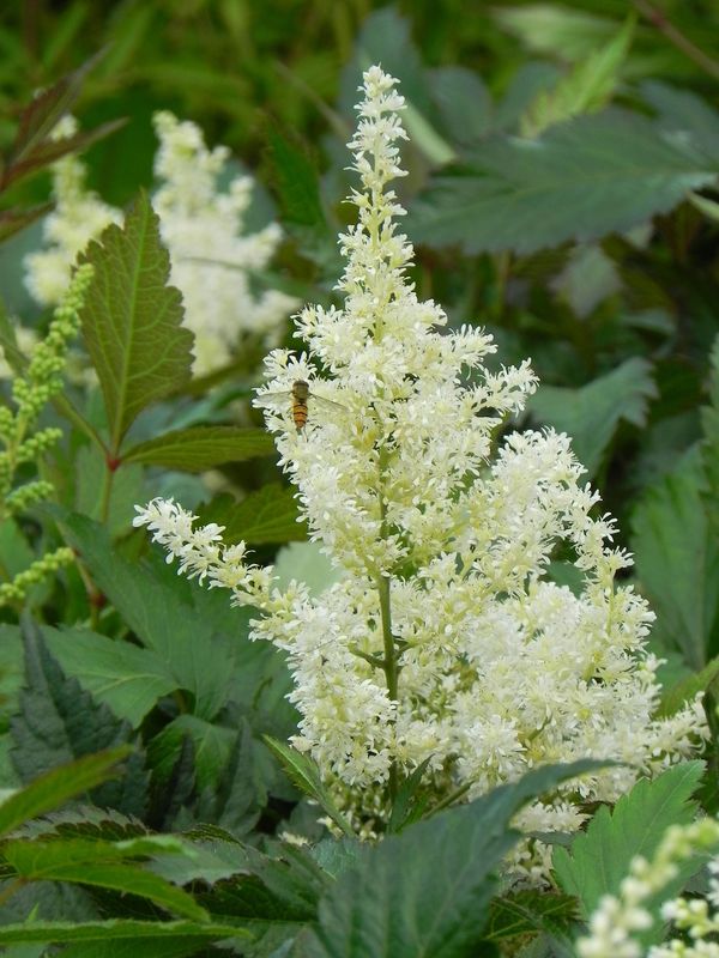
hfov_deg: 5.1
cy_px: 479
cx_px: 360
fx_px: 8059
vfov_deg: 6.8
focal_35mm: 291
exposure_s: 1/250
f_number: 5.6
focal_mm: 51.8
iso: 160
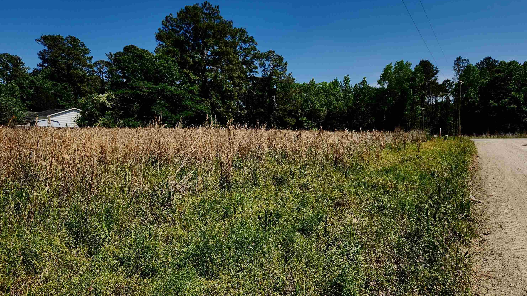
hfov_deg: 71.9
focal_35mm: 26
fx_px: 363
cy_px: 163
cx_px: 265
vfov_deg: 44.3
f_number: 1.8
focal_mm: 5.4
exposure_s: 1/1742
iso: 20
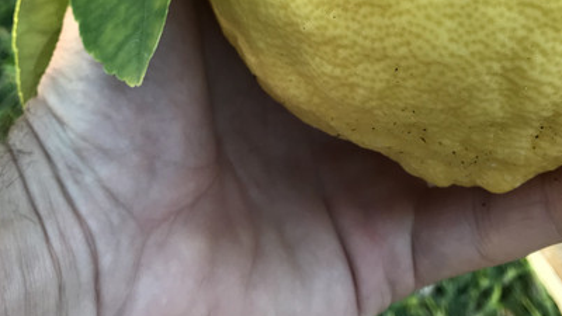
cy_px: -138
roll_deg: +31.6
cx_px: 296
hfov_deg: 34.3
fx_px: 909
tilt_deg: -32.3
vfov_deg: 17.9
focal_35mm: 61
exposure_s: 1/60
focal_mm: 3.99
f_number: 1.8
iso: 25
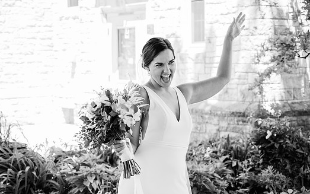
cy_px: 113
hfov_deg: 26.1
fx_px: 668
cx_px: 145
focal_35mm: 79
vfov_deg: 16.5
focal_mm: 70
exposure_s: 1/320
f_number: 4
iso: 320
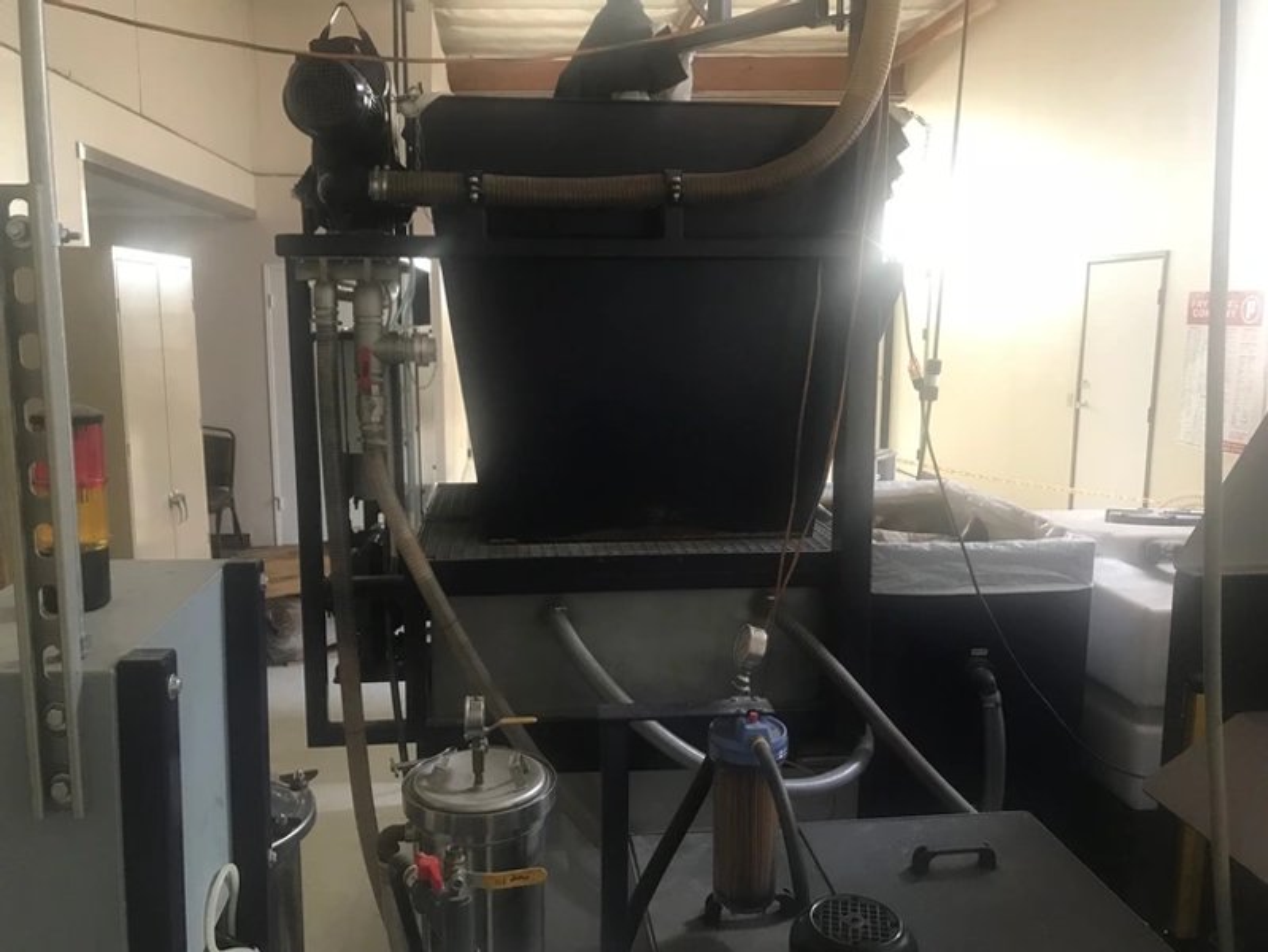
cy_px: 476
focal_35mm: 28
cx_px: 634
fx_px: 1026
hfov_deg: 63.4
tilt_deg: -9.0
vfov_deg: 49.8
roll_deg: -1.2
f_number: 1.8
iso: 64
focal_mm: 3.99
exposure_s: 1/15
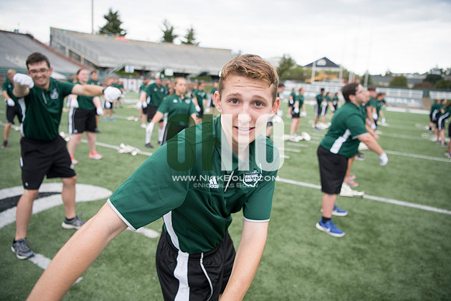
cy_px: 150
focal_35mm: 24
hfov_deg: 73.7
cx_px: 226
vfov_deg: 53.2
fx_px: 301
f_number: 2.8
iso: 400
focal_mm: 24
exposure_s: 1/400
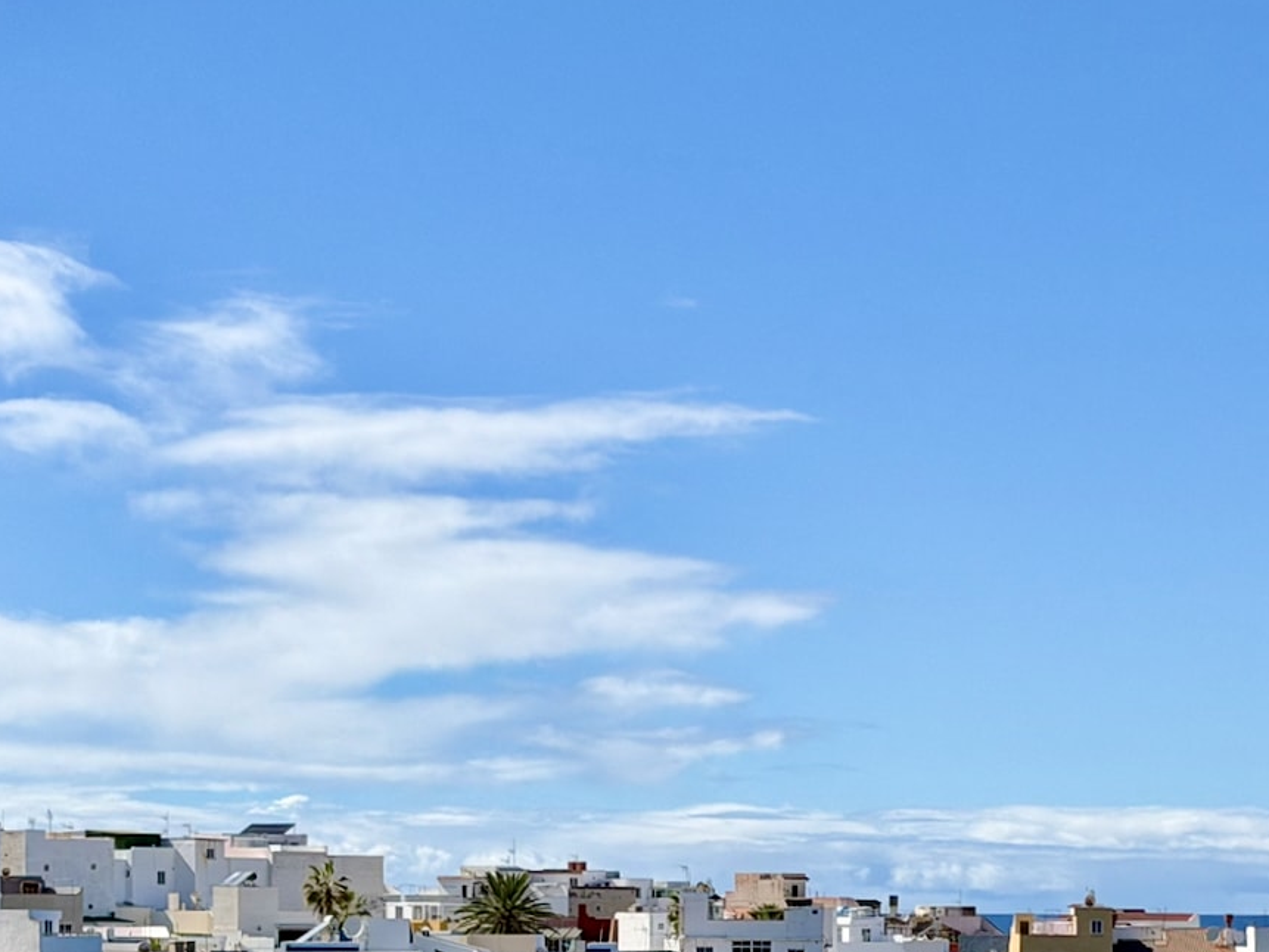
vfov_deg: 13.6
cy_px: 974
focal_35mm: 107
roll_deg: +0.6
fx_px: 3923
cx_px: 772
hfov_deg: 18.4
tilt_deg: -1.4
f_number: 1.78
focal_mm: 6.76
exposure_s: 1/7143
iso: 64
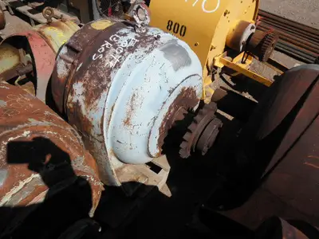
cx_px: 160
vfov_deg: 49.7
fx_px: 258
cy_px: 120
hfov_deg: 63.4
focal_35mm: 28
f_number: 8.5
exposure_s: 1/200
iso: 64
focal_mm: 5
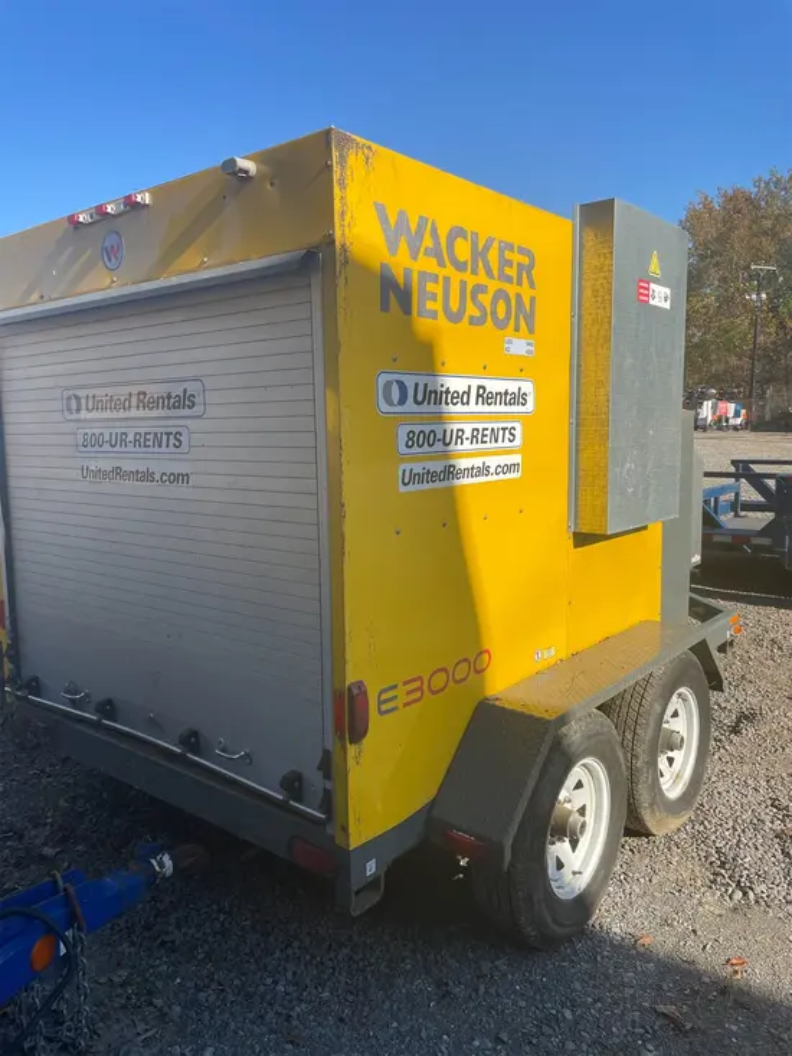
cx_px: 396
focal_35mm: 26
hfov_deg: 53.1
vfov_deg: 67.3
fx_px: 793
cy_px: 528
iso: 32
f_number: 1.6
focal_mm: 4.2
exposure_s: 1/2451
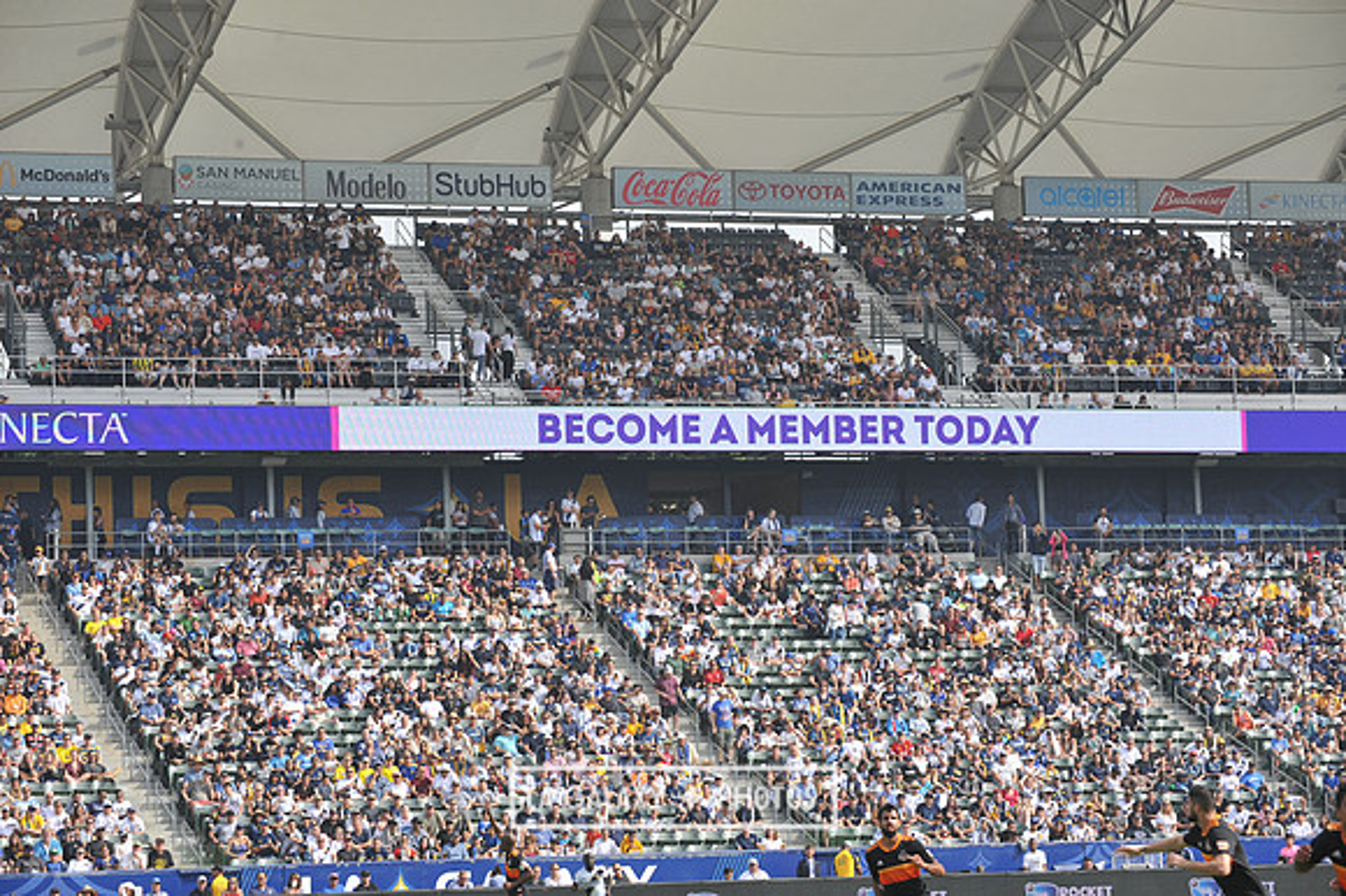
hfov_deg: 17.7
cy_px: 448
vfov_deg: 11.8
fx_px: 4334
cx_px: 673
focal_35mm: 116
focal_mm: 116
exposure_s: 1/320
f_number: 9
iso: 200
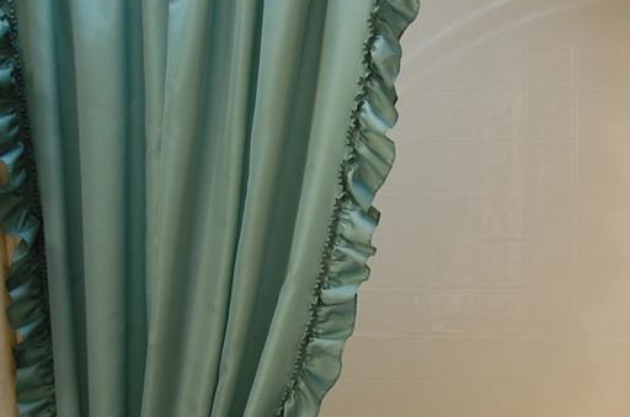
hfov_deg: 36.6
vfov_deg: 24.3
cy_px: 367
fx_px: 943
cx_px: 412
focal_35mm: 54
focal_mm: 18
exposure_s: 1/60
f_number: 4
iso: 400
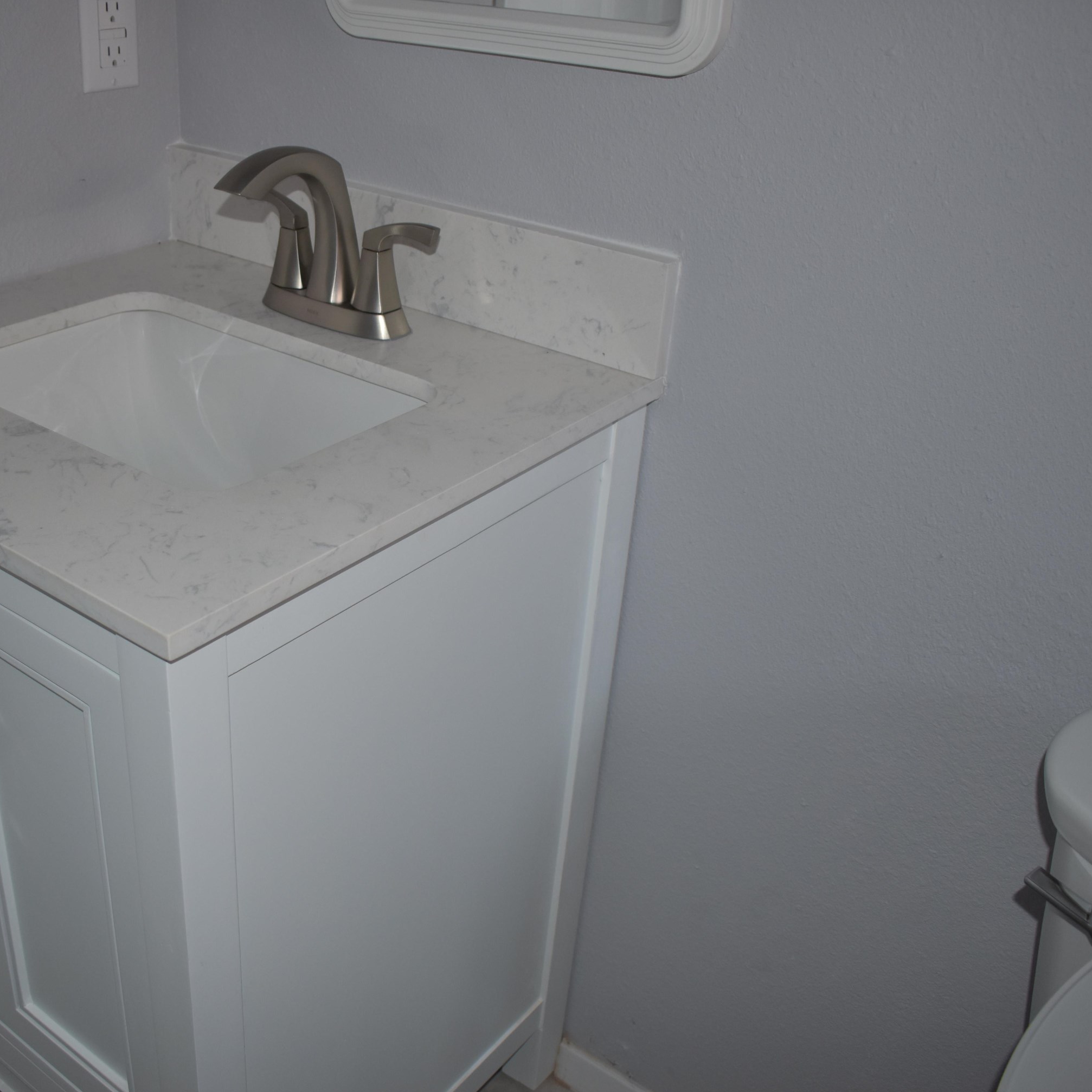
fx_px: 1249
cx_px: 412
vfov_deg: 47.2
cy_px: 542
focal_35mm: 35
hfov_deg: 46.8
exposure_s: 1/15
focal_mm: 18
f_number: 3.5
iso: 560
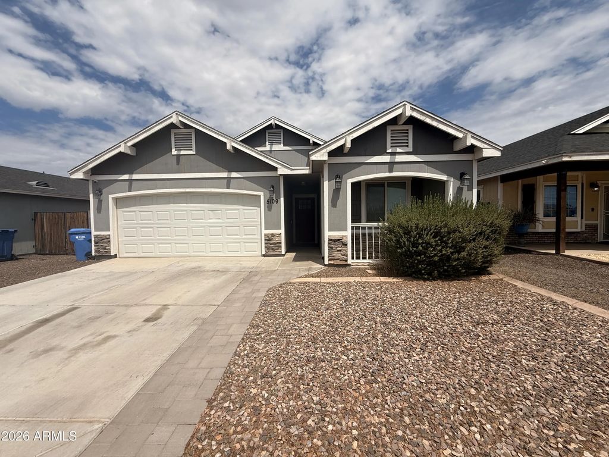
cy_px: 228
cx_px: 304
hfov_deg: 102.1
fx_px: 246
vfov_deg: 85.7
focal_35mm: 14
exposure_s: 1/5155
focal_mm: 2.22
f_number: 2.2
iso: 50
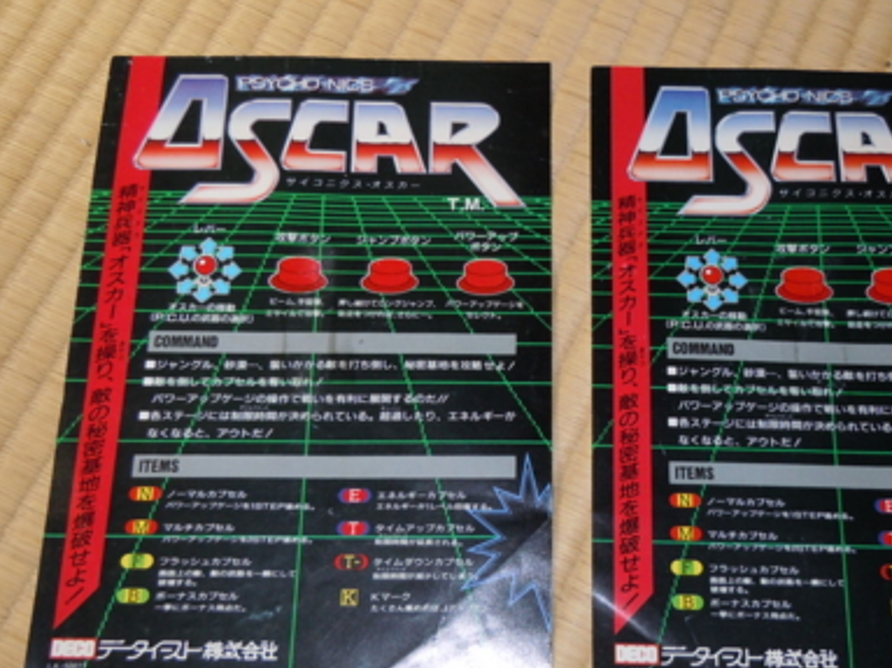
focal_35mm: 47
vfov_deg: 30.9
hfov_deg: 40.2
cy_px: 331
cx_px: 545
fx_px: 1211
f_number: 3.5
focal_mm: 5.4
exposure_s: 1/30
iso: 160
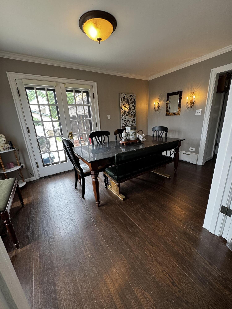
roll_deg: +3.4
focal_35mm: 14
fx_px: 125
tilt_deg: -16.5
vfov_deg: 102.1
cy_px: 154
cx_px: 116
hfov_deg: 85.7
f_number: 2.2
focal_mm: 2.22
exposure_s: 1/120
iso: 160
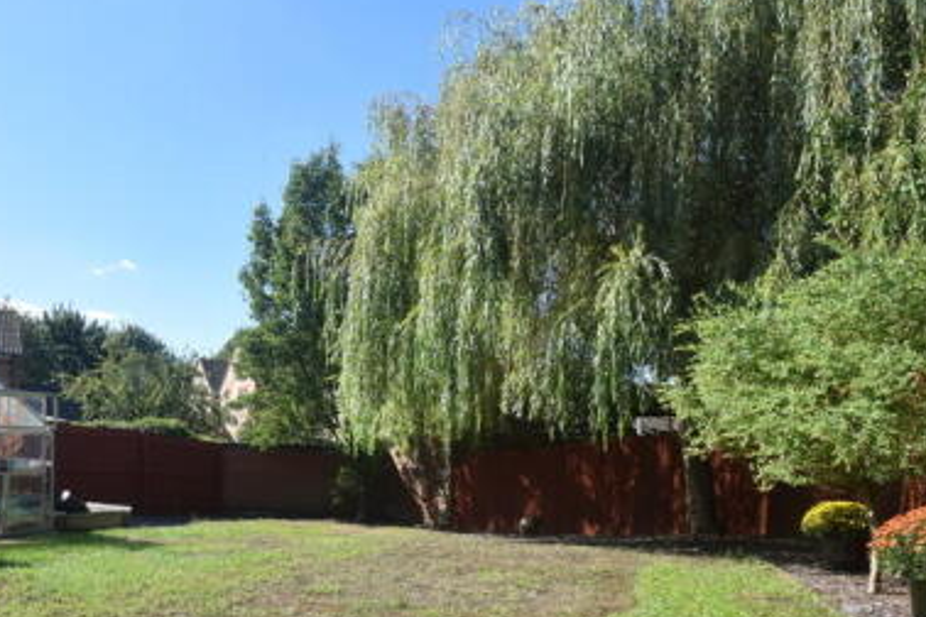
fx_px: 669
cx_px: 339
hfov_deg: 68.2
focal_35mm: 26
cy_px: 481
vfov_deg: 47.2
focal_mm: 10
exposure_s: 1/400
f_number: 10
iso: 400
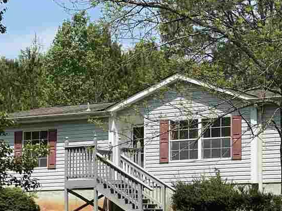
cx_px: 290
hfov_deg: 16.1
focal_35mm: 120
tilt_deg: +4.7
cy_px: 132
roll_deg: +0.1
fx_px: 977
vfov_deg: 12.3
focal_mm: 6
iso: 20
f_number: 2
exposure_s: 1/1370
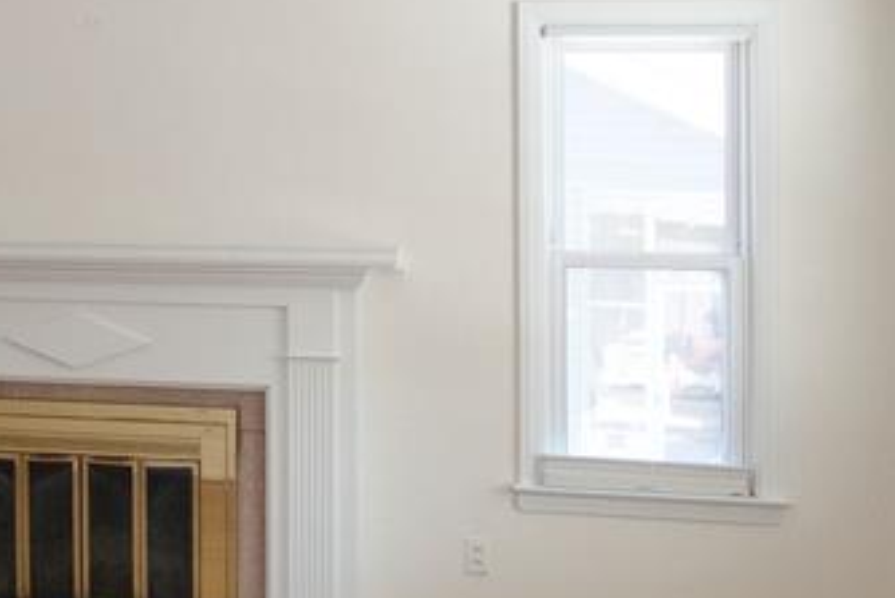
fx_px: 1144
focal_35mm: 46
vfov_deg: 29.1
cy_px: 383
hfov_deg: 41.9
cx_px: 265
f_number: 3.5
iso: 500
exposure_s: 1/160
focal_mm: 10
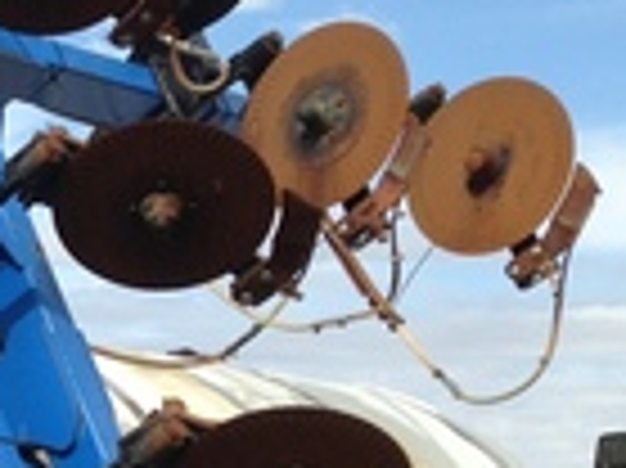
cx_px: -428
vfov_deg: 11.2
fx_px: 2331
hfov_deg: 13.9
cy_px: 598
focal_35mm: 129
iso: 50
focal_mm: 4.13
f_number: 2.4
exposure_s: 1/1261
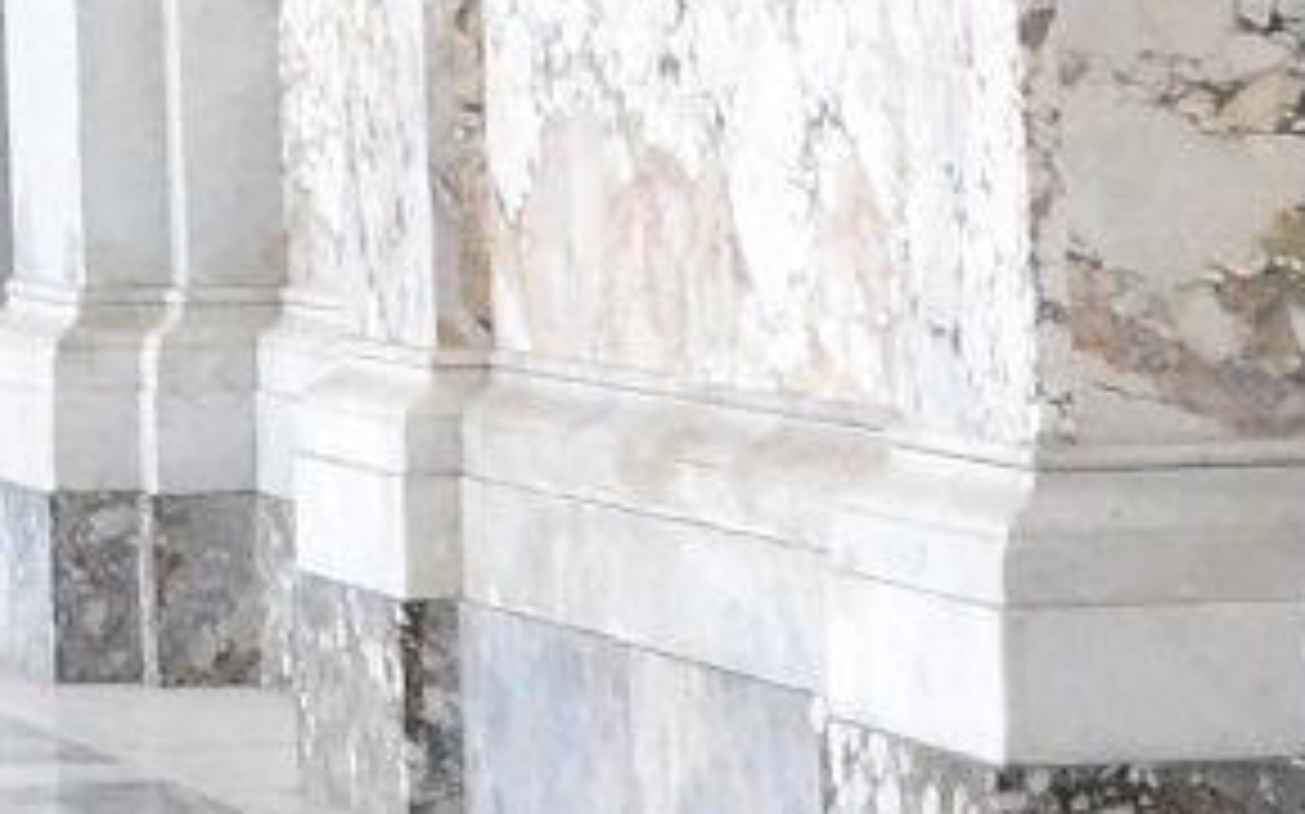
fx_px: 9492
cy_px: -1534
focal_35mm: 267
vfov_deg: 4.7
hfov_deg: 7.6
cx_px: -1053
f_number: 8
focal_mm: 22
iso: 3200
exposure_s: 1/200
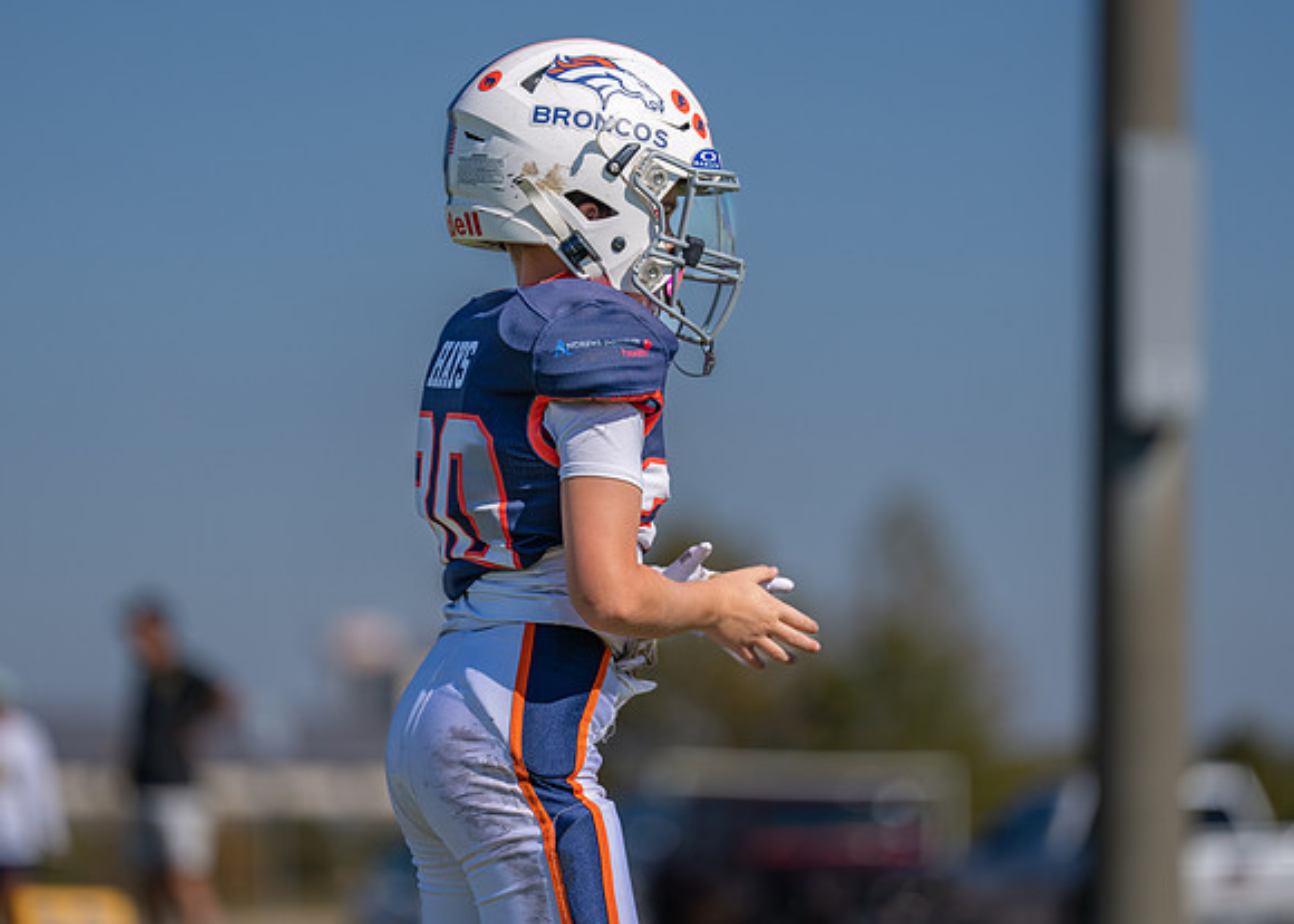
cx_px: 609
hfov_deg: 8.8
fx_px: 8430
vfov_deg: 6.3
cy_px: 419
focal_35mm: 229
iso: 100
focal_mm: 200
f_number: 2.8
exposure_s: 1/4000
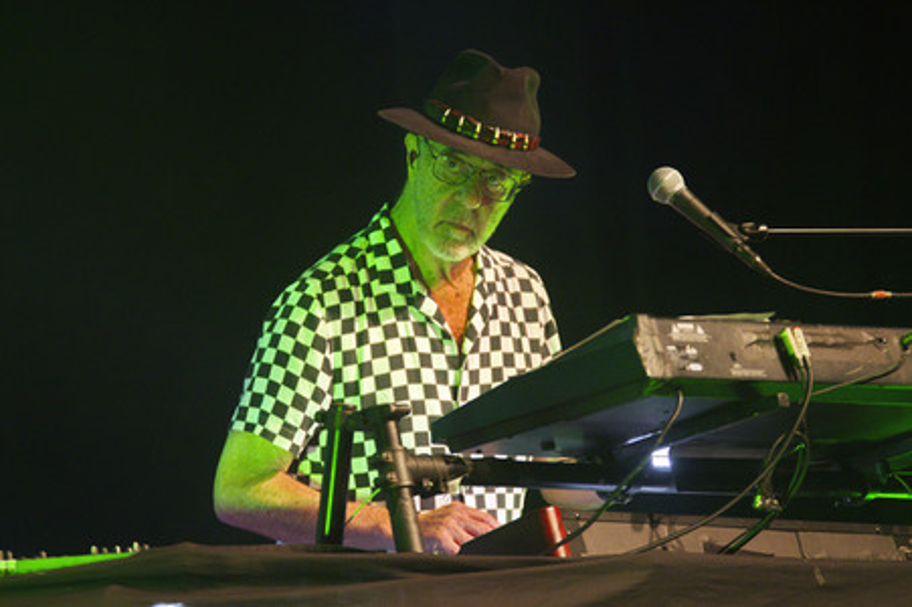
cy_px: 304
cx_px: 456
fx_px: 7594
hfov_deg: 6.9
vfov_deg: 4.6
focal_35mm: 300
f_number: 2.8
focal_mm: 300
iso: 1600
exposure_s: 1/100
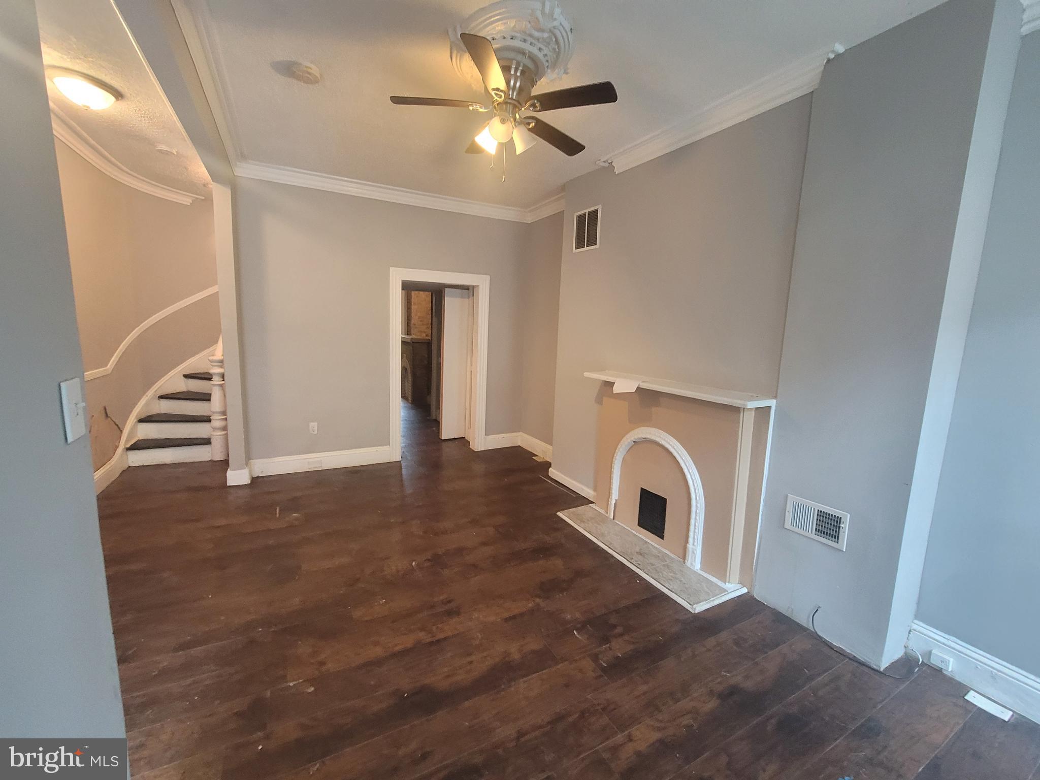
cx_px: 520
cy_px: 390
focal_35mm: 13
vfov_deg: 89.9
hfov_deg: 106.2
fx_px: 391
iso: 320
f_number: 2.2
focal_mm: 2.2
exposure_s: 1/30
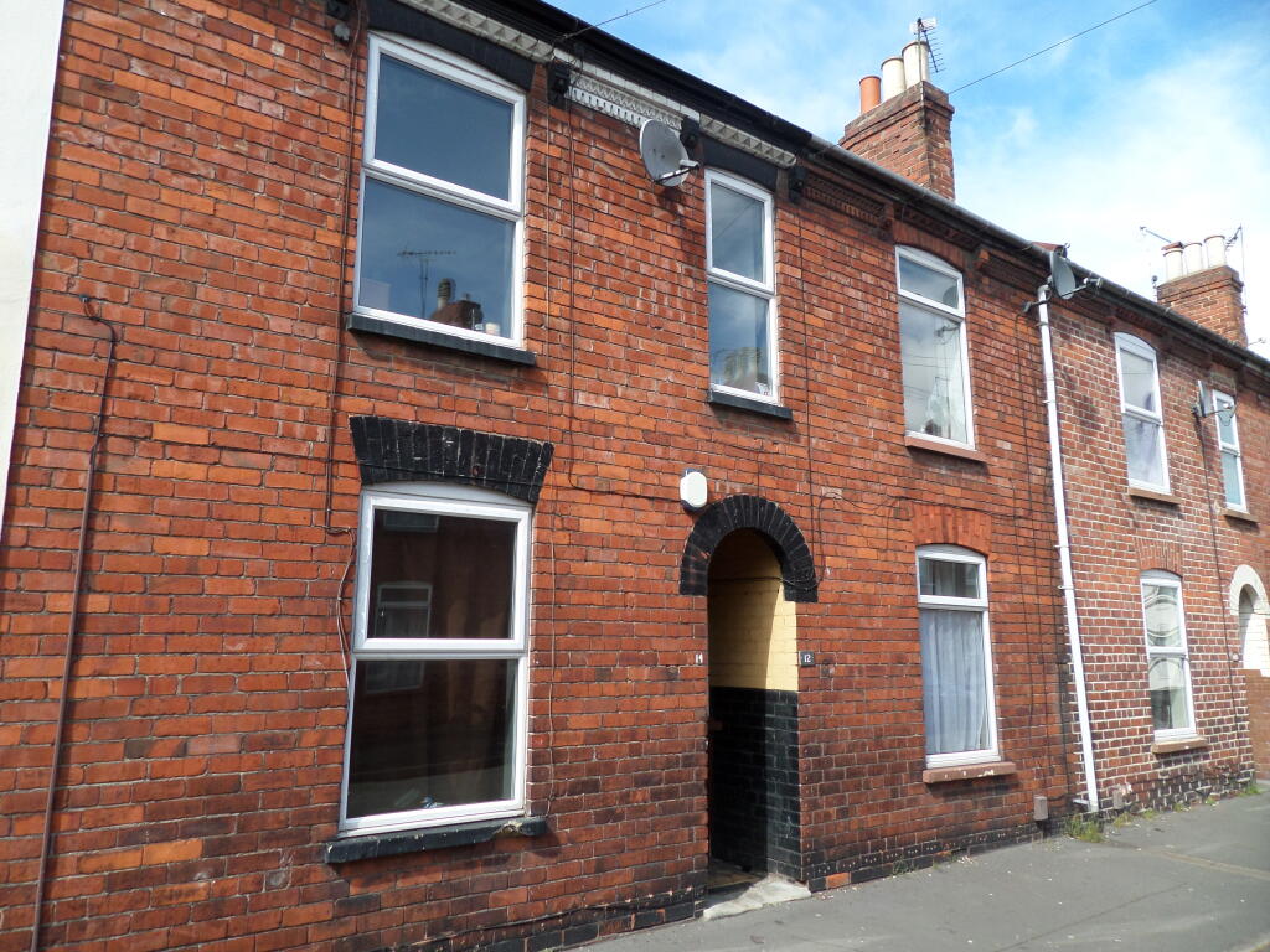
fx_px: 881
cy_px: 476
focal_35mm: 24
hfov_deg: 71.6
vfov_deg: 56.8
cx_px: 635
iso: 80
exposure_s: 1/500
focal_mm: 4.3
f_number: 3.1
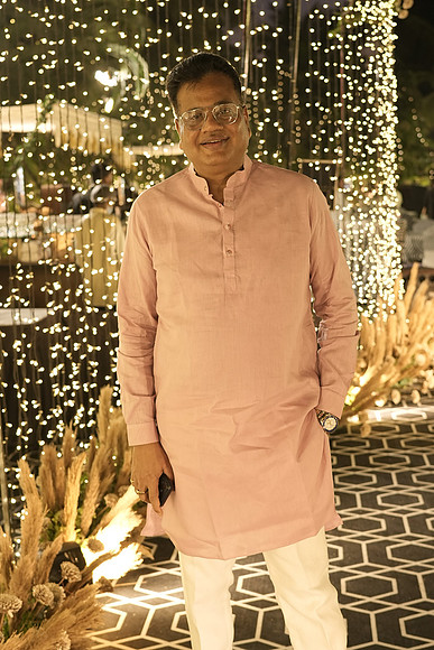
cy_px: 325
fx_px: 940
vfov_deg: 38.2
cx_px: 217
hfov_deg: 26.0
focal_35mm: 52
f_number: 2.8
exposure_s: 1/200
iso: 800
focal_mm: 35
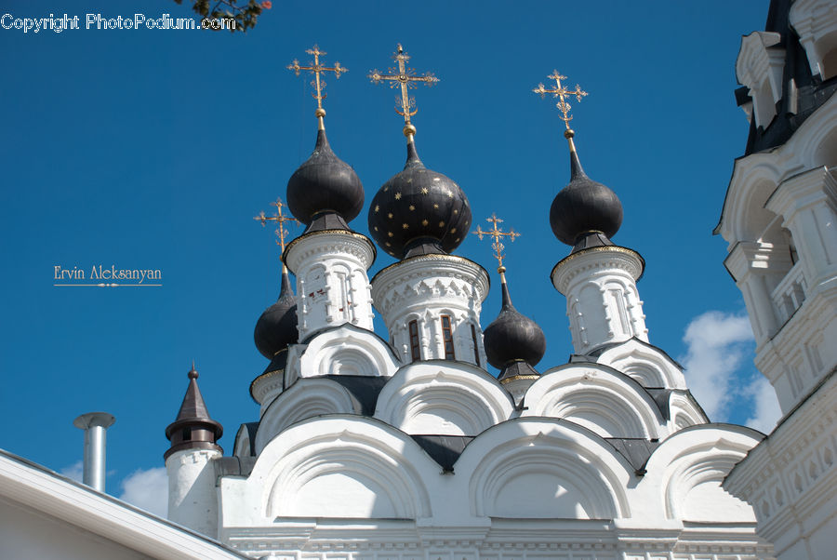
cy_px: 280
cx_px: 418
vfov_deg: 23.8
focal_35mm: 57
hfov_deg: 35.0
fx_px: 1327
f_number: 5
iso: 200
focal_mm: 38
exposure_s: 1/1250
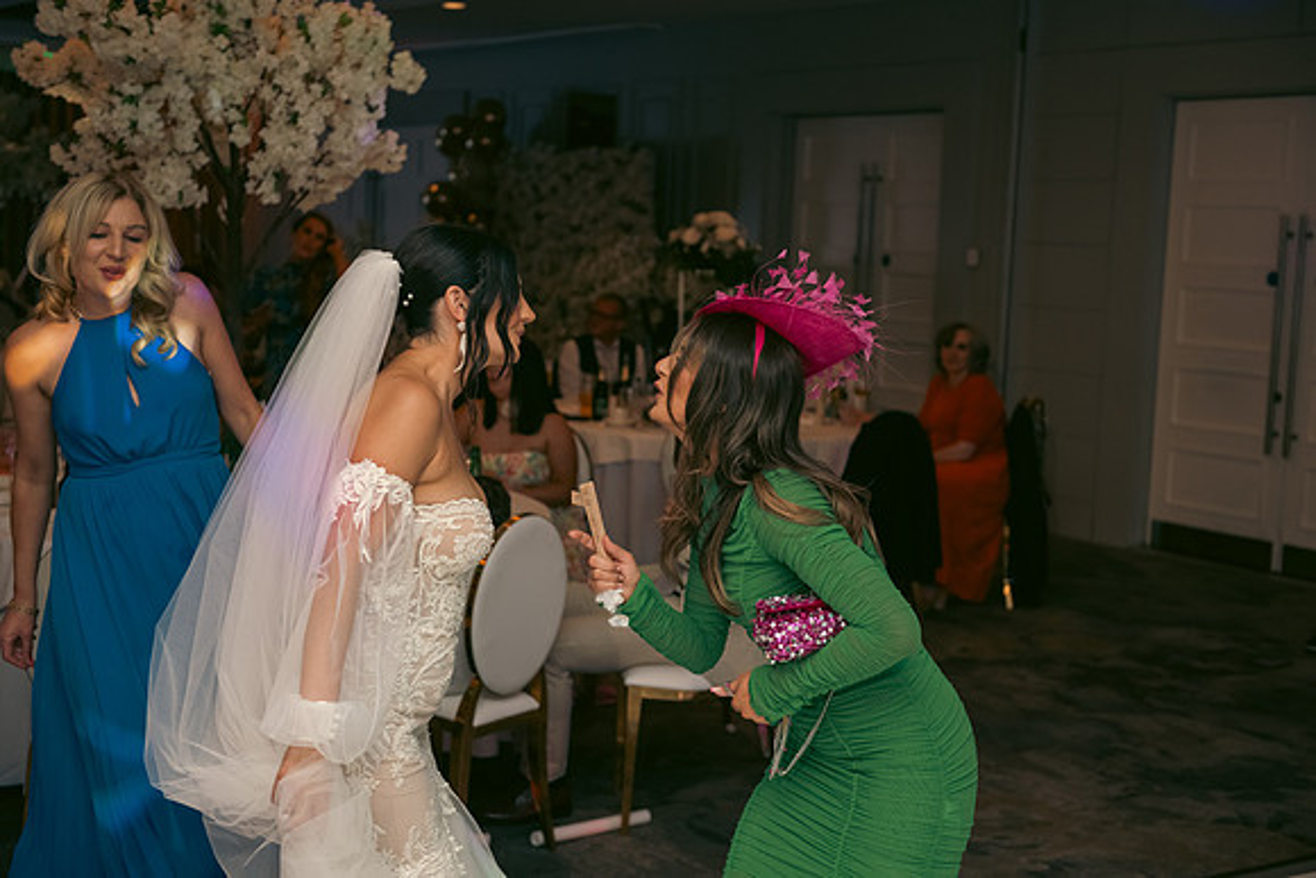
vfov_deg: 24.6
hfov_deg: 36.2
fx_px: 2011
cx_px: 658
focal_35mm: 55
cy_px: 439
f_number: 3.5
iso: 800
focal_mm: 55
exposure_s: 1/160
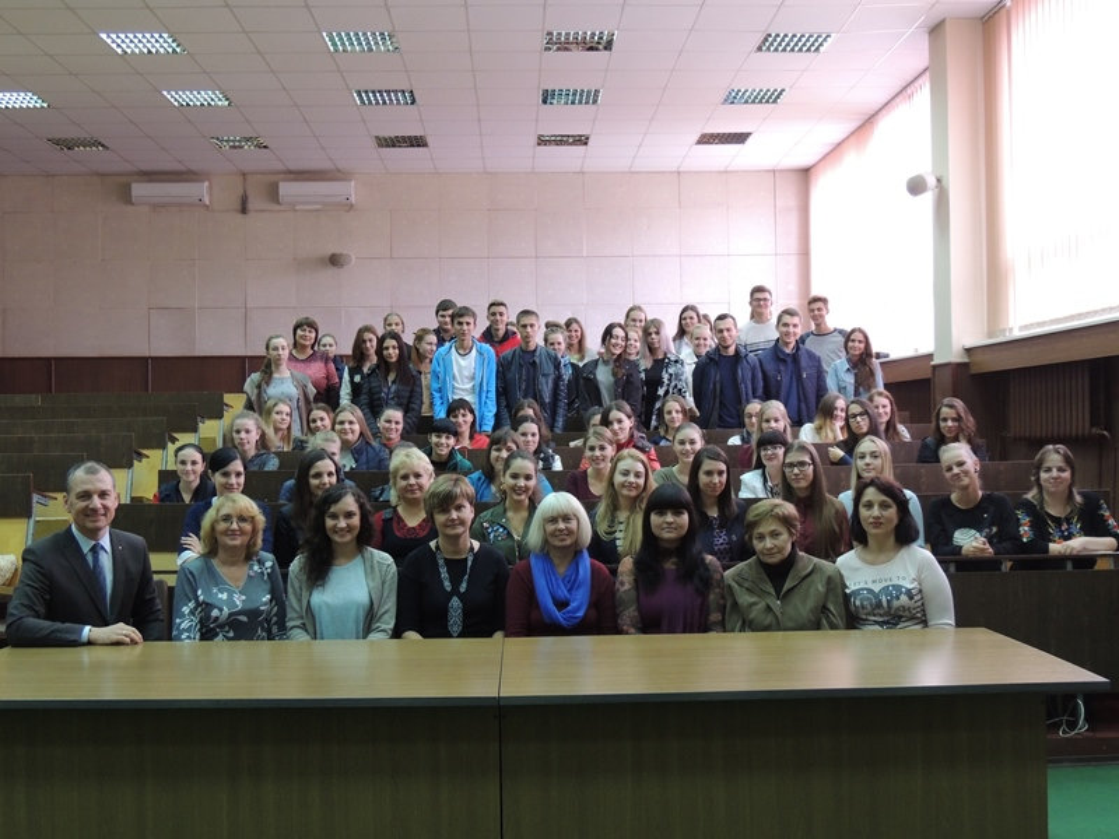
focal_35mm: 40
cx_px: 560
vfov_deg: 36.0
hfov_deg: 46.8
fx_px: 1293
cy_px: 420
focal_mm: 7.1
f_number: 3.3
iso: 400
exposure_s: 1/30
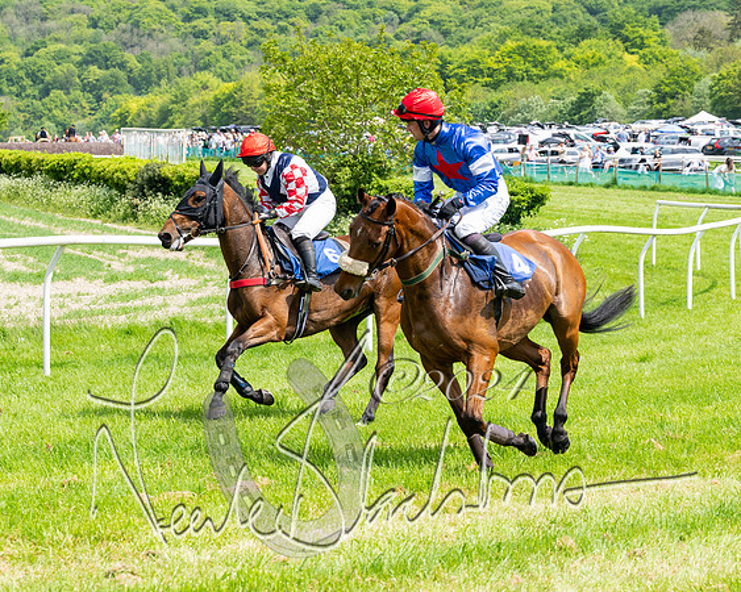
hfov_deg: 15.6
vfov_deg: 12.5
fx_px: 2713
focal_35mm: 124
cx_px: 349
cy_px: 264
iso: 200
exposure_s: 1/1250
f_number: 5
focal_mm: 72
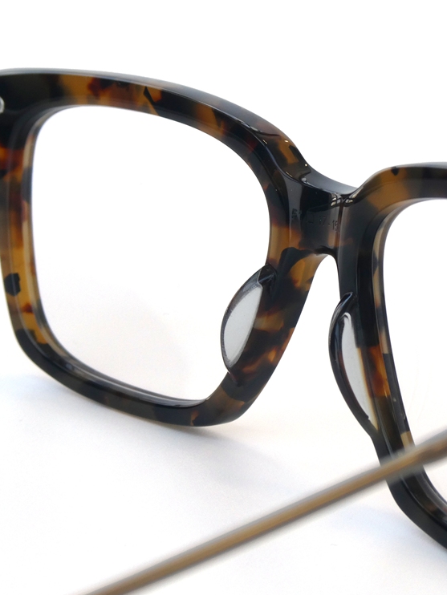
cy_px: 298
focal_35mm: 132
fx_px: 2271
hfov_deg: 11.2
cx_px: 282
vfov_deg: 14.9
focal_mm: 17.5
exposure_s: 1/80
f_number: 5
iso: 80
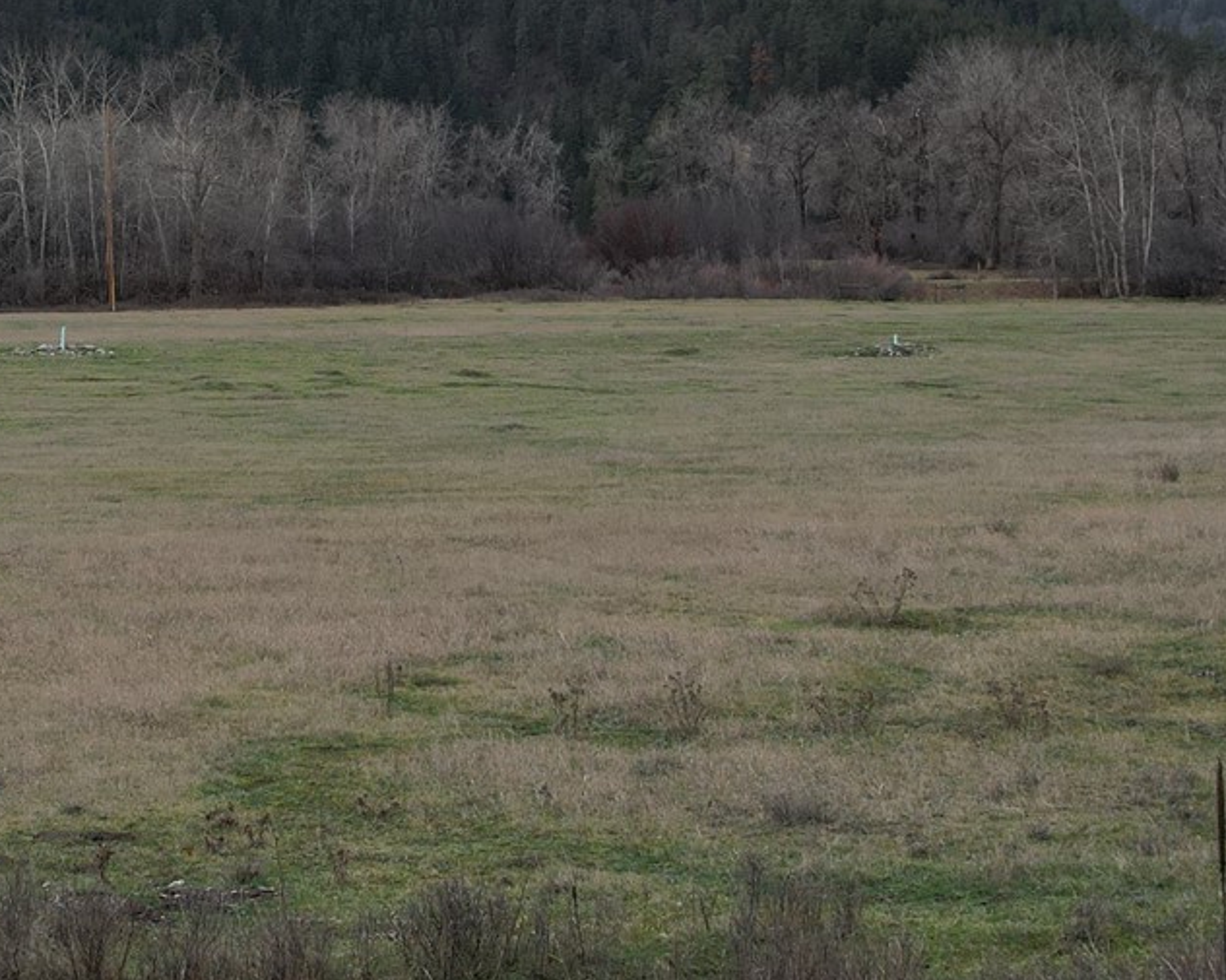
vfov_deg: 21.3
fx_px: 2575
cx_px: 372
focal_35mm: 71
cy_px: 219
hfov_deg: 26.6
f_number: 2.8
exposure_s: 1/60
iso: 130
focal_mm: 8.38
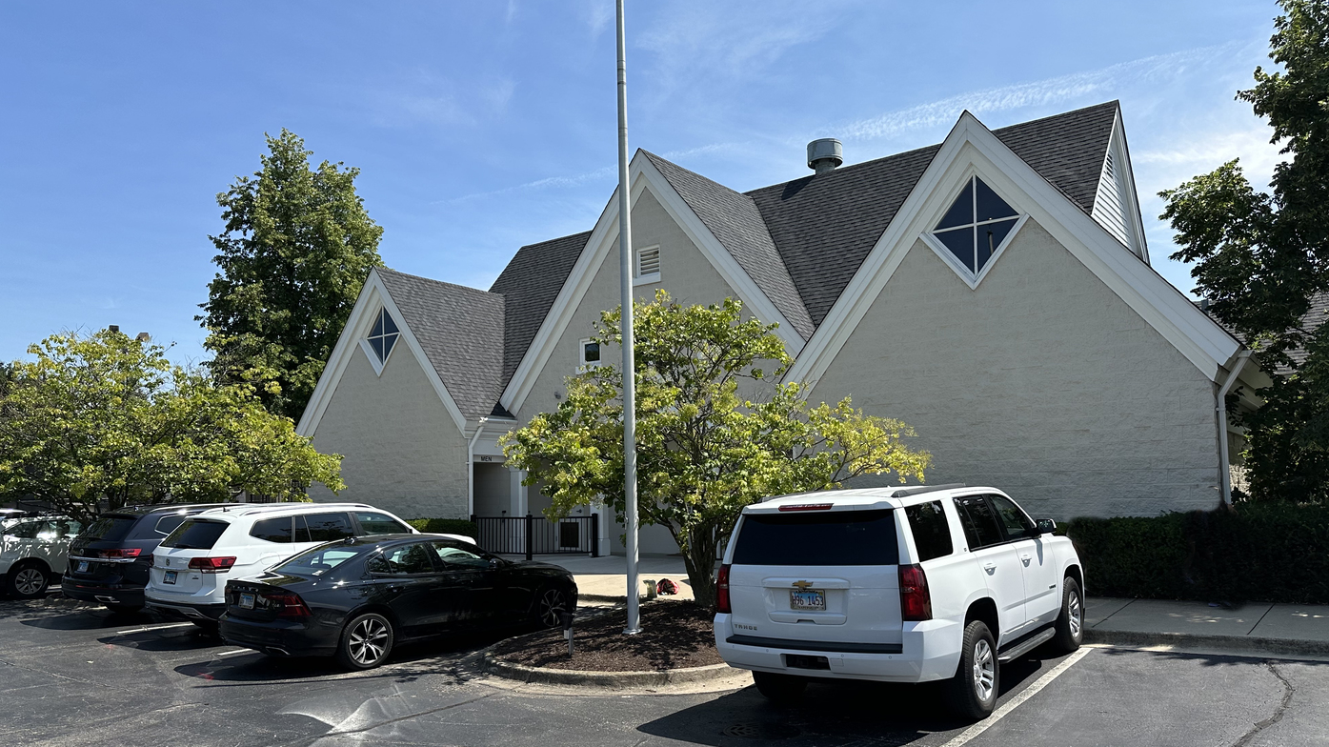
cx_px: 657
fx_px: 951
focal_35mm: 27
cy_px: 432
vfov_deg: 42.7
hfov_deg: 69.9
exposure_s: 1/4348
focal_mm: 6.86
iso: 80
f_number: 1.78
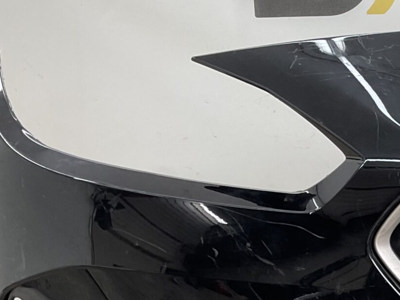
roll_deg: +0.4
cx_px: 544
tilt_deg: -8.1
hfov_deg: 19.6
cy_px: 212
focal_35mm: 91
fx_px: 1052
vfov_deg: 16.2
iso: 20
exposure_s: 1/100
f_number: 1.8
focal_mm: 3
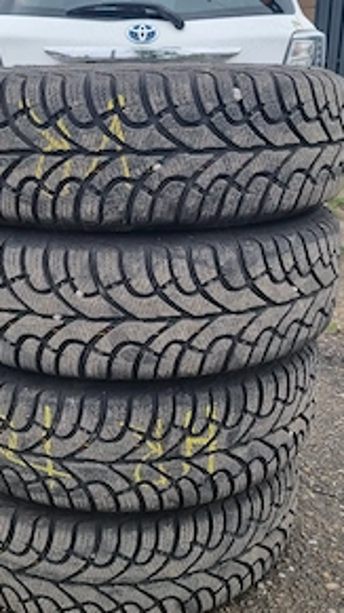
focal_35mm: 39
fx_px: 634
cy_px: 249
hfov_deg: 30.1
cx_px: 108
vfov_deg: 51.3
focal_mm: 5.4
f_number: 1.8
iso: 50
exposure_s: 1/1250
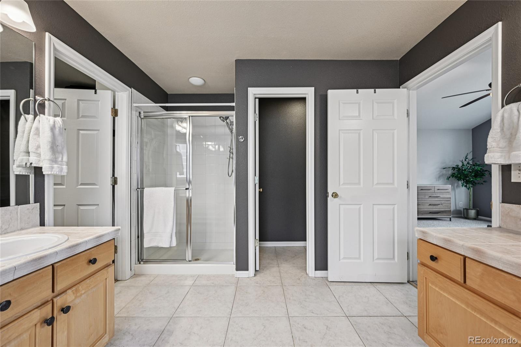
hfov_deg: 104.3
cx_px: 260
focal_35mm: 14
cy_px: 174
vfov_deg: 81.2
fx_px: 203
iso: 400
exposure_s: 1/13
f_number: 8
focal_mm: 14
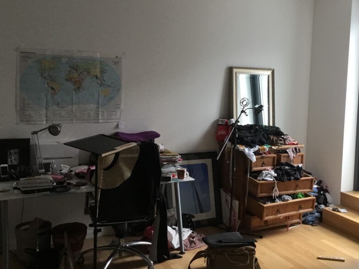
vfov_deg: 34.2
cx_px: 219
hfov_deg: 44.5
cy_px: 106
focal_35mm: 42
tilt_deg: -3.8
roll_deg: -2.0
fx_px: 436
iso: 50
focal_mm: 3.3
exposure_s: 1/33
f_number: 2.4
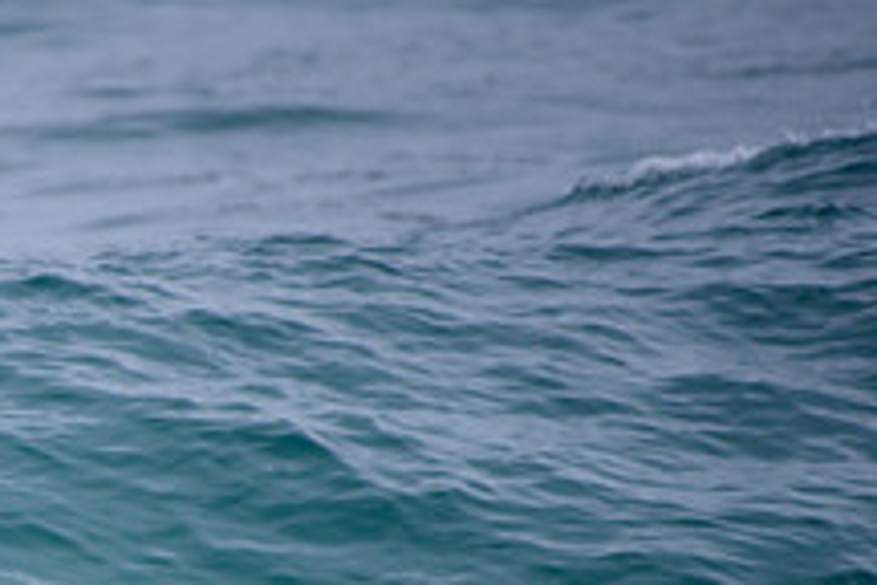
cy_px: 845
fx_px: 40168
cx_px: -538
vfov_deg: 0.8
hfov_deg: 1.3
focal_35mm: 1649
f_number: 5.6
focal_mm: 500
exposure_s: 1/2000
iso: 160
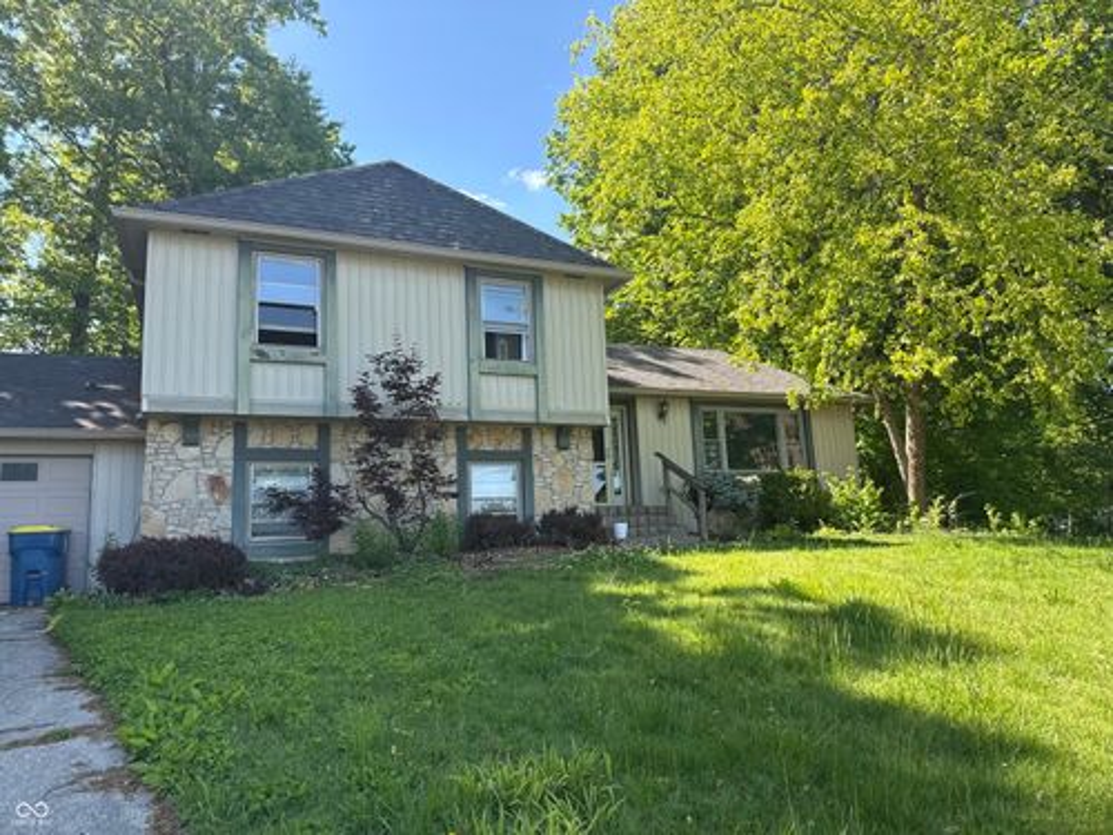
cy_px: 418
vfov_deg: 56.8
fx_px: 772
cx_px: 556
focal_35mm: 24
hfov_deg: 71.6
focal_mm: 6.76
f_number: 1.78
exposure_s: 1/1230
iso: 100
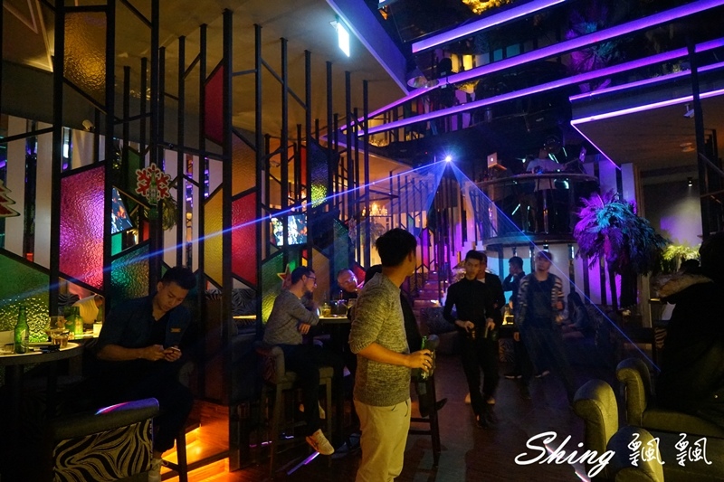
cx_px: 362
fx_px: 483
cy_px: 241
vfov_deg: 53.1
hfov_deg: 73.8
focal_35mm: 24
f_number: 4
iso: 4000
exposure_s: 1/30
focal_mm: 24
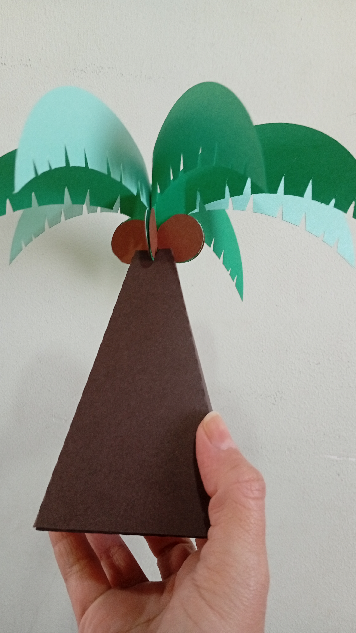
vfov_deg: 64.3
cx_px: 169
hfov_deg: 38.9
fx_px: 504
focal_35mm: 30
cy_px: 311
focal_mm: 3.98
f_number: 1.8
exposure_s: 1/30
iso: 282
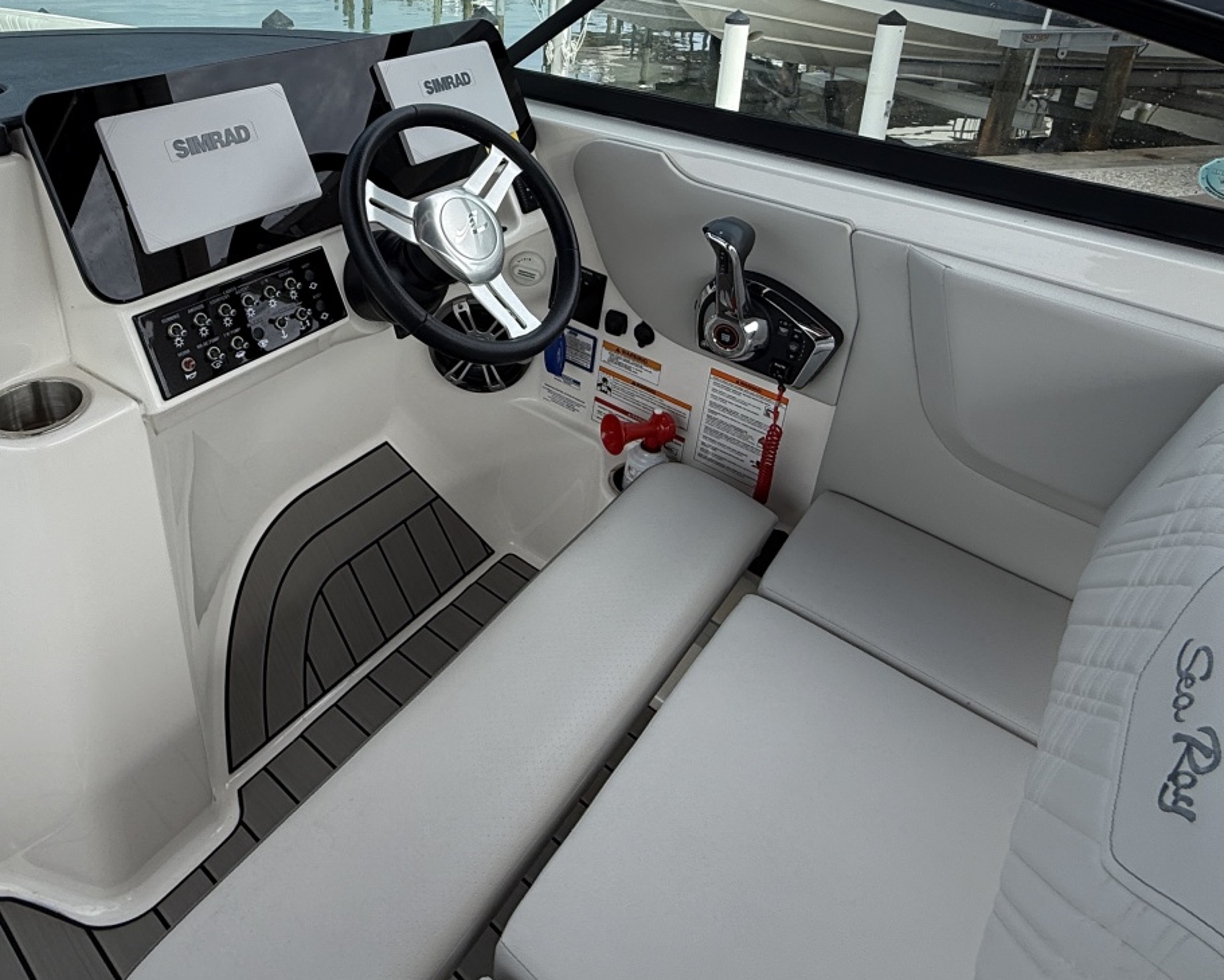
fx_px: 870
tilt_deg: -19.6
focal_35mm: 24
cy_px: 222
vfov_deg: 55.4
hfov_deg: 69.2
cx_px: 461
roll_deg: -2.0
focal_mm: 2.22
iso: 50
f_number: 2.2
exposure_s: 1/1235
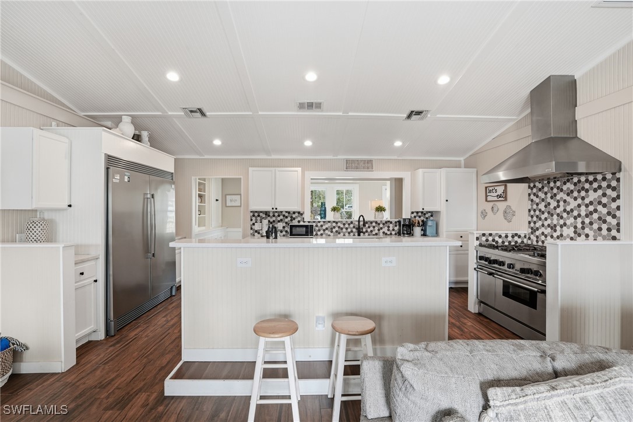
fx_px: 281
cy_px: 211
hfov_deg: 96.8
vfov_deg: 73.7
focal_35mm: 16
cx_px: 316
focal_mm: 16
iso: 200
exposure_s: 1/30
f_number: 9
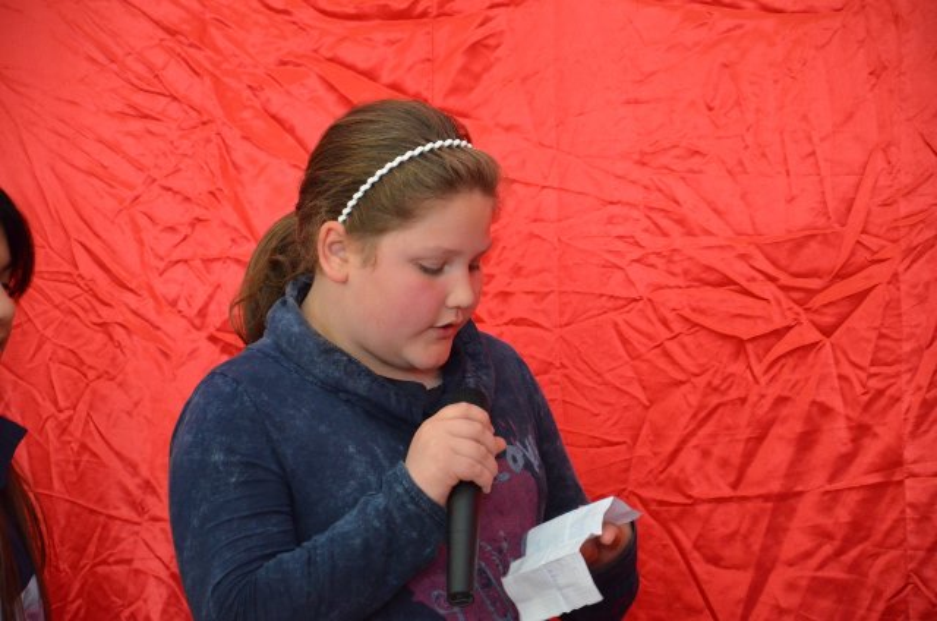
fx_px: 4091
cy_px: 310
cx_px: 468
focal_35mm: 158
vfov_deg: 8.7
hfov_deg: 13.1
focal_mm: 105
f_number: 5.6
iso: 2500
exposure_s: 1/60
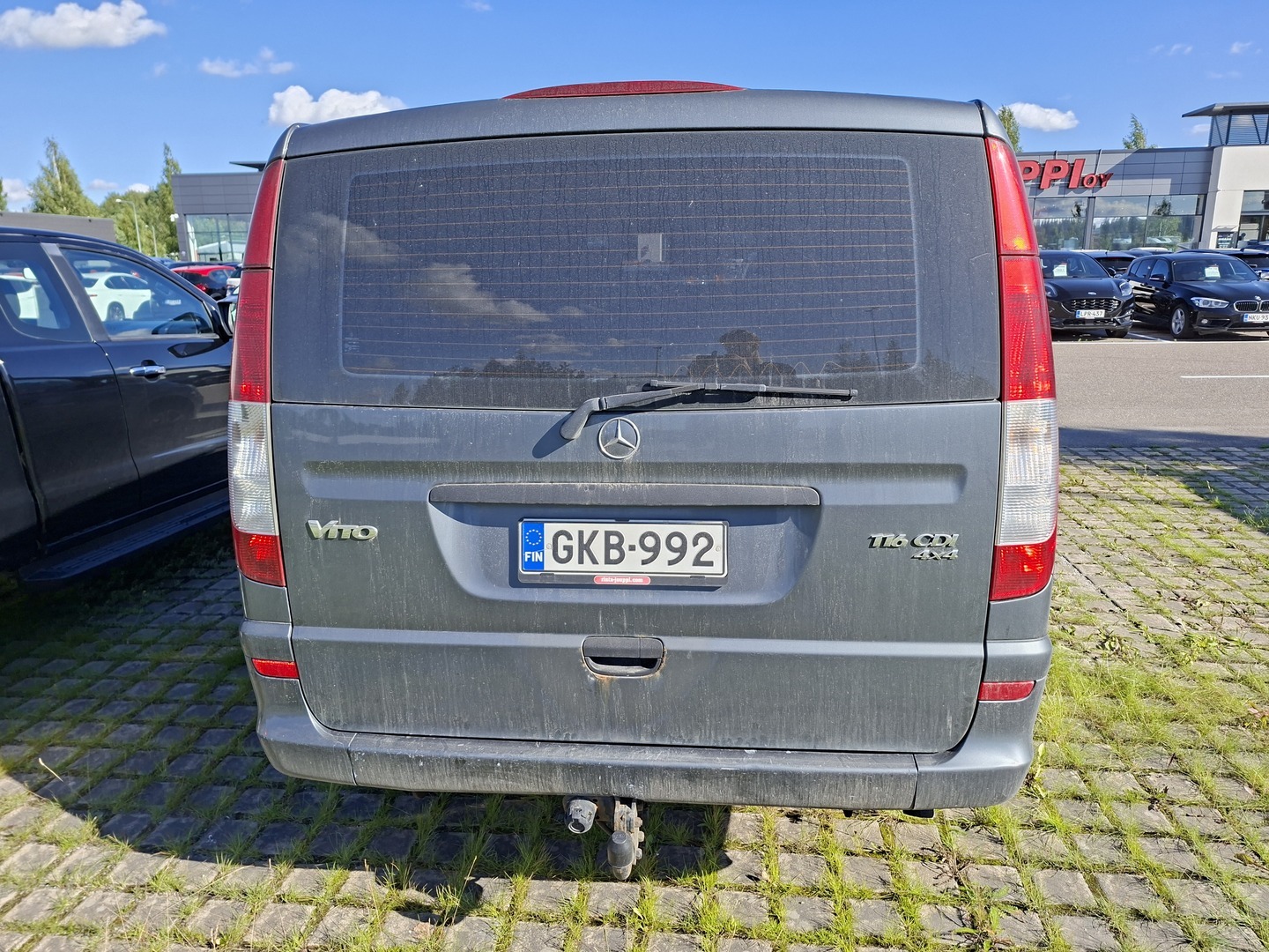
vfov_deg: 58.9
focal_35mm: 23
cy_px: 476
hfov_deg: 73.9
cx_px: 634
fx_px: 843
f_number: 1.8
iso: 40
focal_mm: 5.54
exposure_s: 1/1376
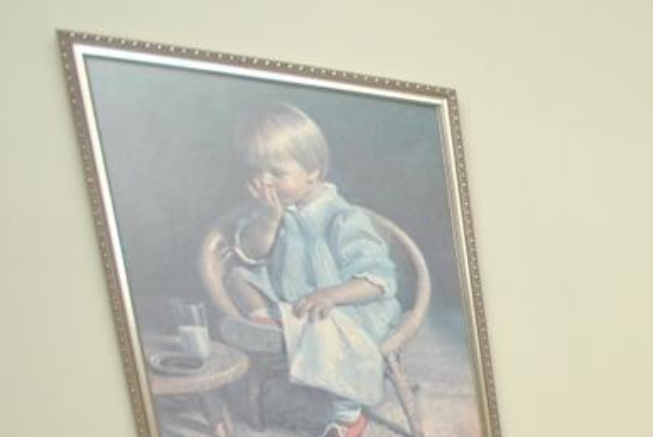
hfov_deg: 22.1
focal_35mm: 62
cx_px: 1132
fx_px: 1126
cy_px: 769
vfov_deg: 17.9
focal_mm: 10
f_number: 5
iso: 200
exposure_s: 1/200
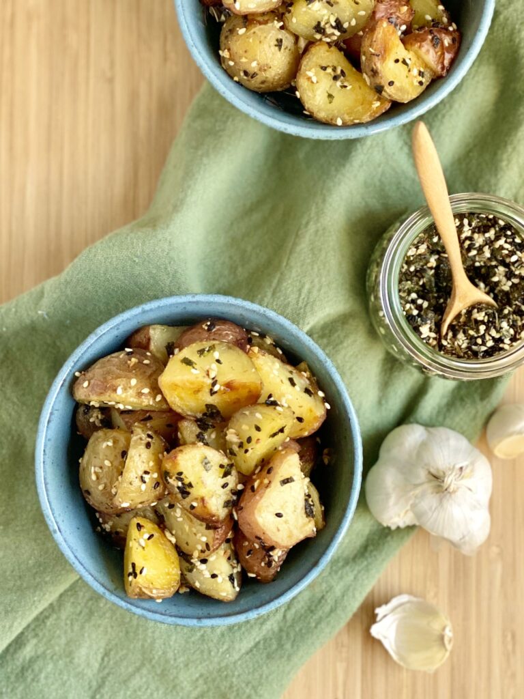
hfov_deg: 28.0
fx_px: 1050
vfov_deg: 36.8
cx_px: 262
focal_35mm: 52
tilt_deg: -87.0
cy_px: 350
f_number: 2
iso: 100
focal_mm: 6
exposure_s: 1/122
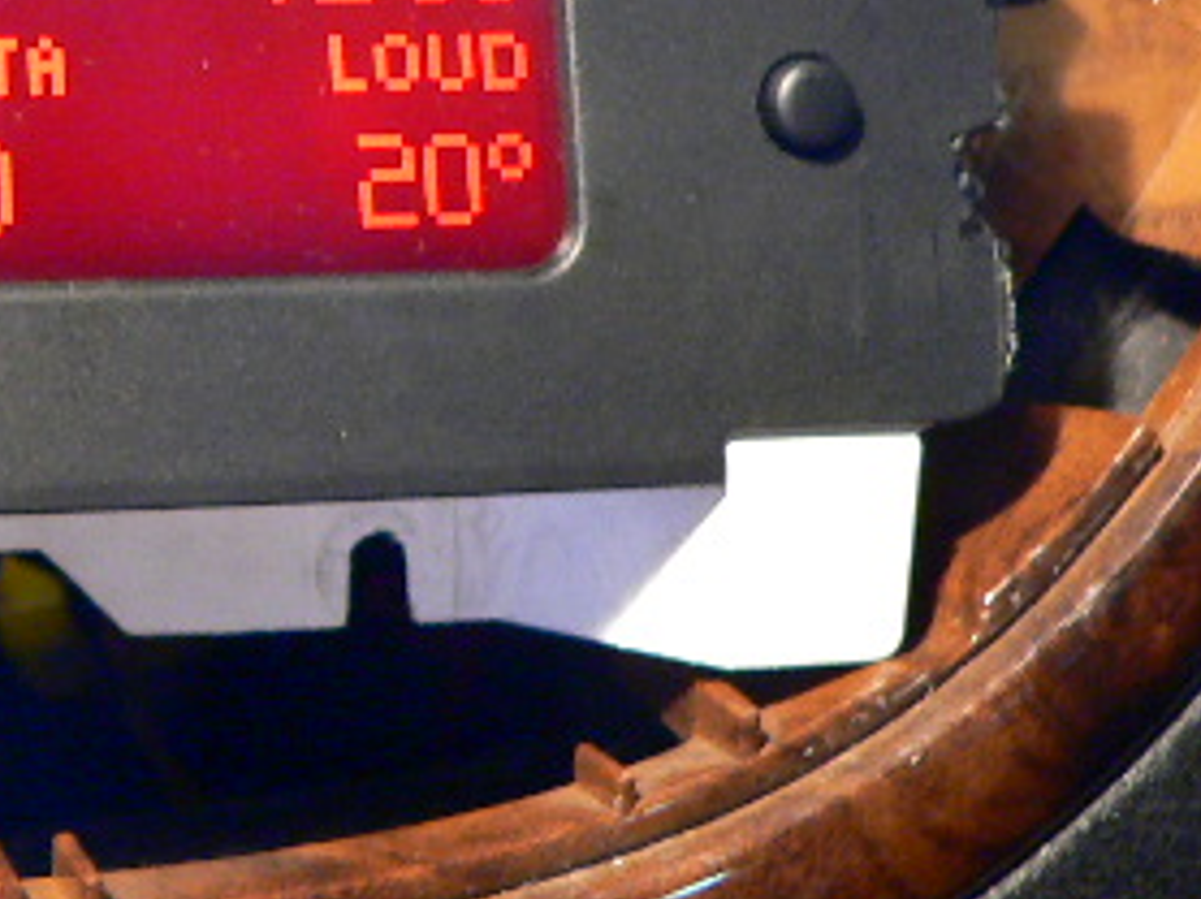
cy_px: 99
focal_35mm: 83
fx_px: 2877
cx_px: -99
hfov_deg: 22.3
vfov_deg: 17.5
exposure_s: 1/4
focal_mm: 6
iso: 200
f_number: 2.8
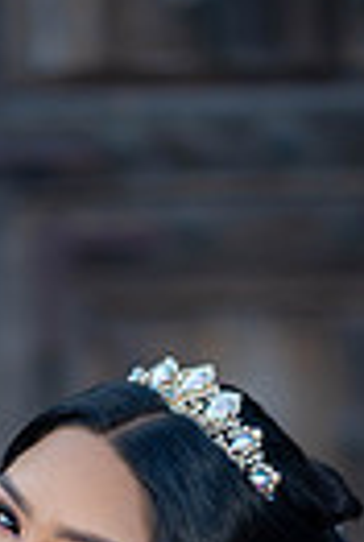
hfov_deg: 4.7
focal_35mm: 291
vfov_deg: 6.9
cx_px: 17
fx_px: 4390
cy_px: 906
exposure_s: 1/1250
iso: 125
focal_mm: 85
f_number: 1.8
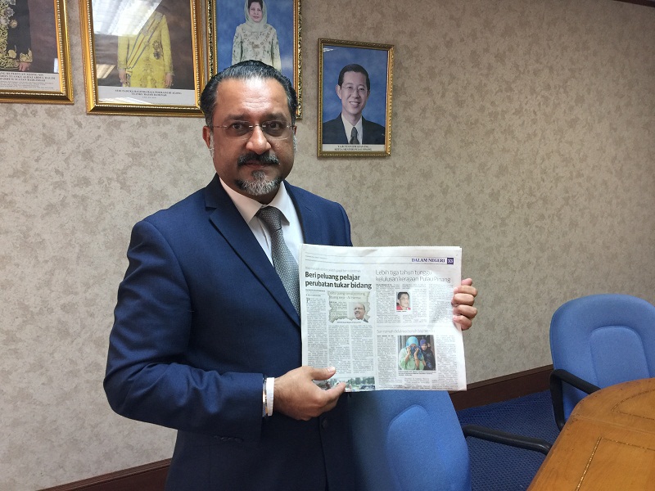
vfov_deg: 48.2
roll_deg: -2.3
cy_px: 246
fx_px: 549
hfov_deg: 61.7
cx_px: 328
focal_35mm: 29
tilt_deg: -6.9
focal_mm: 4.15
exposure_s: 1/33
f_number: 2.2
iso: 50
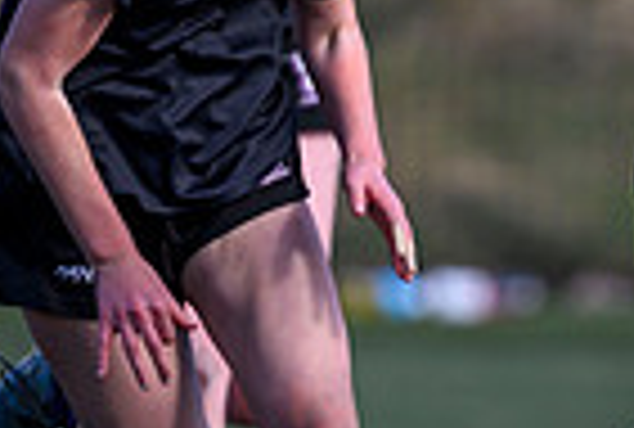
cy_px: 306
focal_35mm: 2137
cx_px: 807
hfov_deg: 1.0
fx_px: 37756
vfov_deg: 0.6
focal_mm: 400
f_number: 3.2
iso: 200
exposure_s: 1/1600
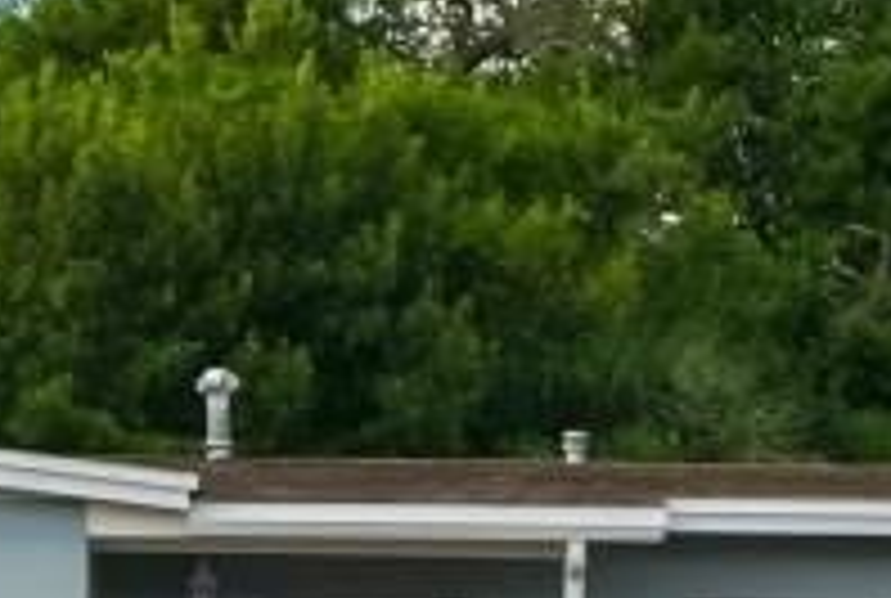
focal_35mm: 228
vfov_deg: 6.0
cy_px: 760
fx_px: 5656
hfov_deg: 9.0
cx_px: 378
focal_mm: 56
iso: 100
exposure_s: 1/400
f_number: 5
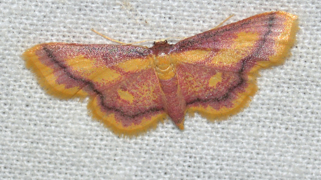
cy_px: 76
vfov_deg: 7.2
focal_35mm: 168
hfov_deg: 12.8
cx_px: 166
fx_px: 1430
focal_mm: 100
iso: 100
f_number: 18
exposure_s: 1/200
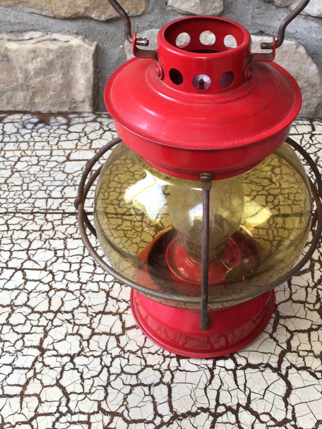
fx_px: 533
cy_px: 159
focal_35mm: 43
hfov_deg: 33.3
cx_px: 219
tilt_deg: -39.3
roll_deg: -1.1
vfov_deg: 43.5
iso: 32
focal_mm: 4.15
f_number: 2.2
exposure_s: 1/50
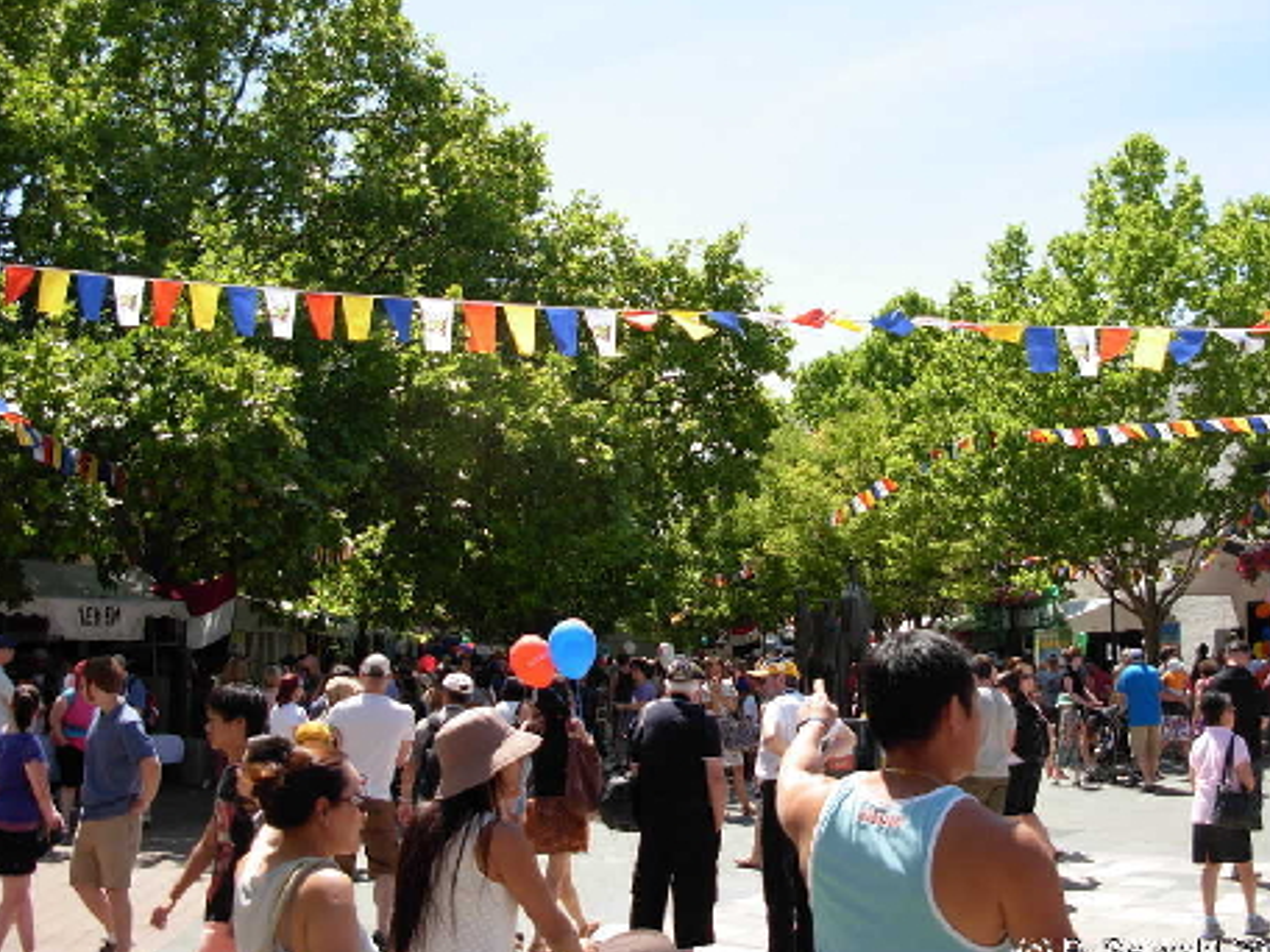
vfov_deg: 36.0
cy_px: 470
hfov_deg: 46.8
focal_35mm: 40
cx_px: 635
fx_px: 1468
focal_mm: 6.3
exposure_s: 1/664
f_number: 2.9
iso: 79
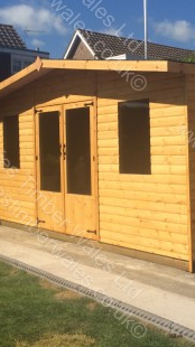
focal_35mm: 54
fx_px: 497
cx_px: 138
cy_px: 137
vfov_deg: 38.3
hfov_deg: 22.1
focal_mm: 4.12
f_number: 2.2
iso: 40
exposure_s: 1/3425
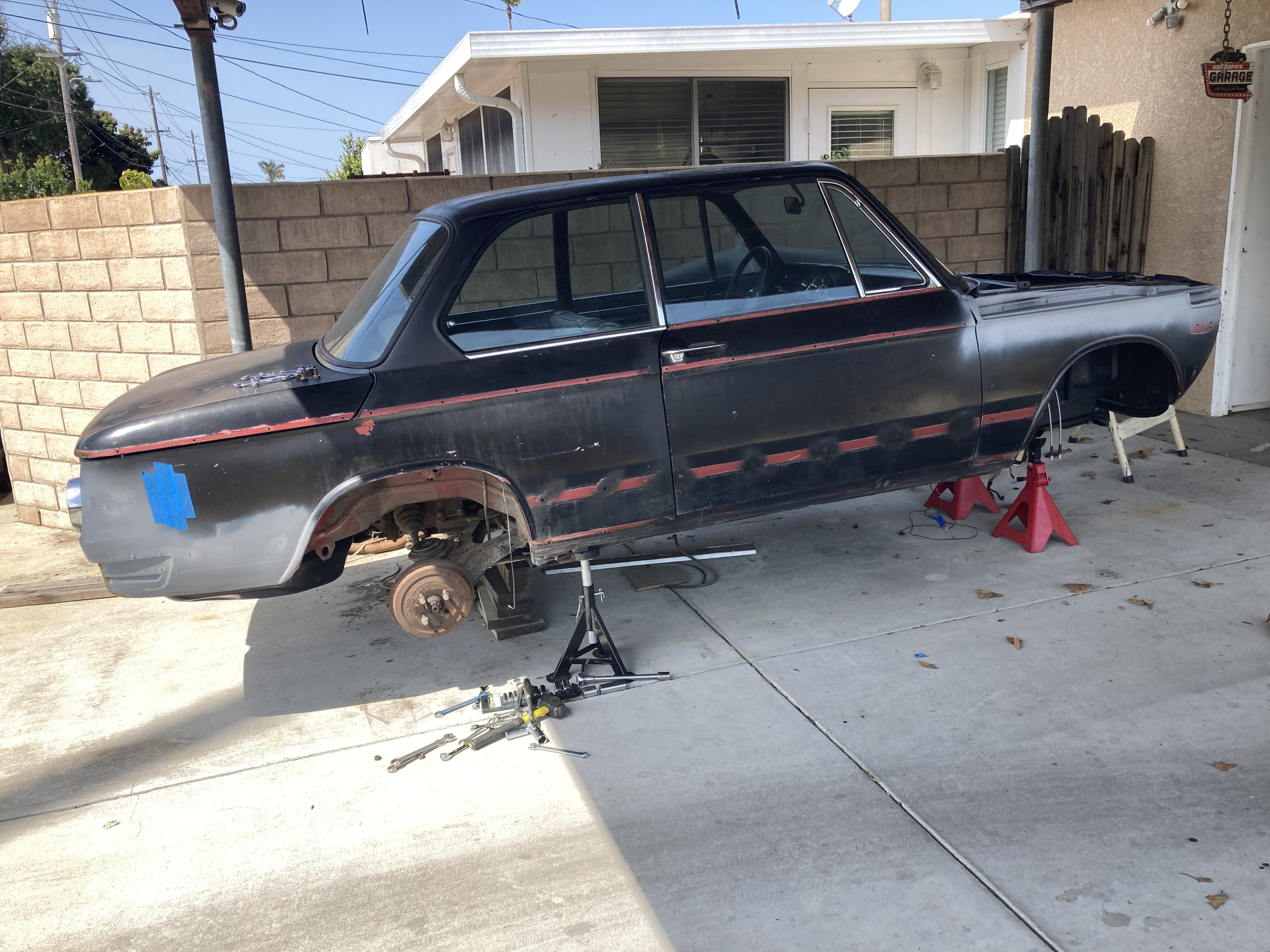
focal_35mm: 28
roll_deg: +1.8
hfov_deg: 63.4
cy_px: 476
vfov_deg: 49.7
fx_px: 1027
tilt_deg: -13.6
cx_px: 635
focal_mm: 3.99
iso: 20
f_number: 1.8
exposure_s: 1/941
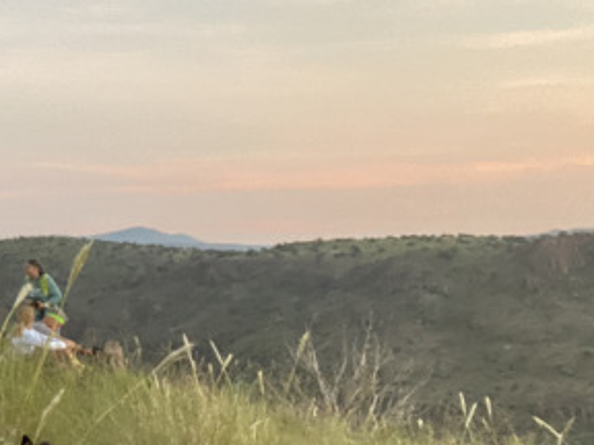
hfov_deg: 27.4
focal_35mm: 64
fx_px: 1098
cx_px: -78
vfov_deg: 22.7
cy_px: 107
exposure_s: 1/60
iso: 320
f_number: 2.2
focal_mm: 2.71
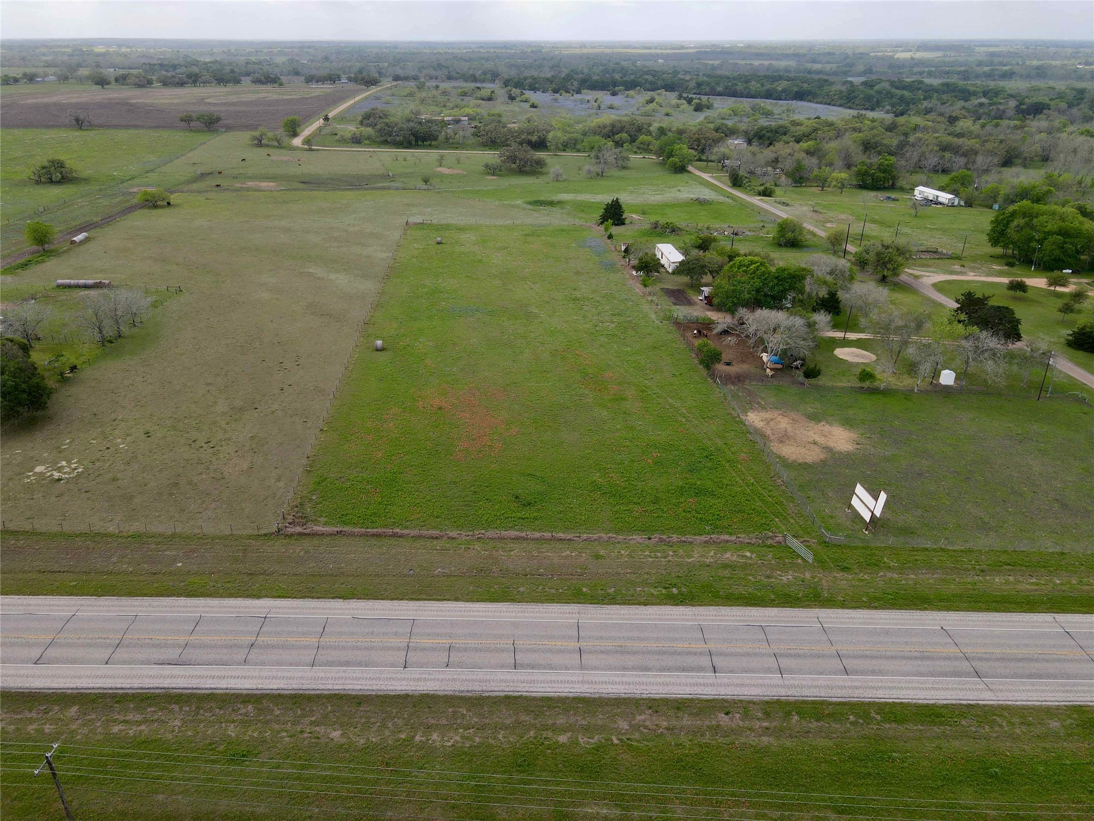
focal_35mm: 24
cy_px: 410
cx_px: 547
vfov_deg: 56.8
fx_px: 758
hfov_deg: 71.6
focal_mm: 4.5
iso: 100
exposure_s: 1/350
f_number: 2.8
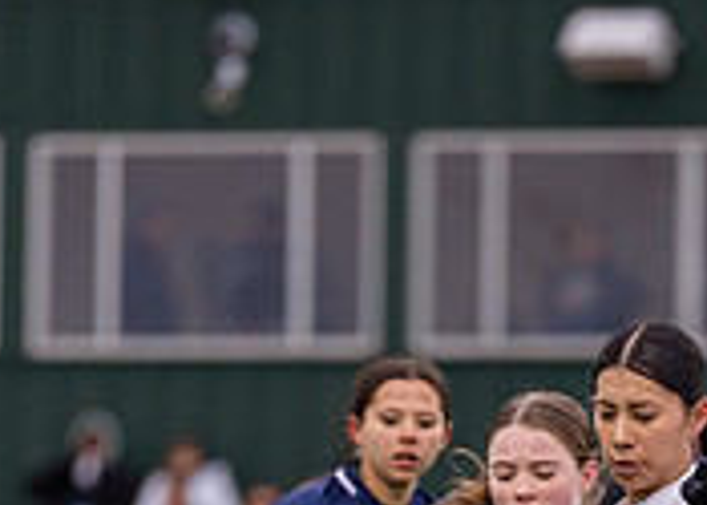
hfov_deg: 2.7
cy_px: 743
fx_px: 15200
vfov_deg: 1.9
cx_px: 486
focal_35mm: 757
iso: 400
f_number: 2.8
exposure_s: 1/1250
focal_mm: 200
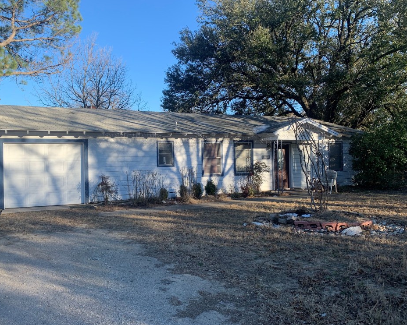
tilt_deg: +0.2
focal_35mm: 28
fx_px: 337
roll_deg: -0.8
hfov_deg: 62.2
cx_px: 197
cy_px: 159
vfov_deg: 51.5
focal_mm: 4.25
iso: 25
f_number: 1.8
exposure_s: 1/701
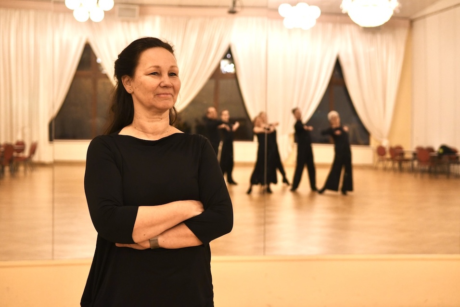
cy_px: 154
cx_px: 230
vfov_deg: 25.7
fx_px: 671
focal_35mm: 52
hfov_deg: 37.9
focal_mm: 35
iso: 1250
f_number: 2.8
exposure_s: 1/100
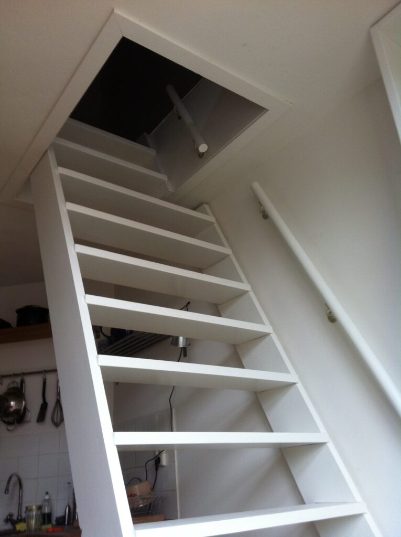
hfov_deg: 40.6
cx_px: 200
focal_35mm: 35
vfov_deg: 52.7
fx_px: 542
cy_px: 268
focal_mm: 3.85
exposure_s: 1/30
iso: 80
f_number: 2.8
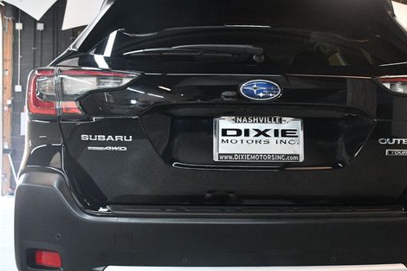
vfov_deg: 27.5
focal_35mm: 49
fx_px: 554
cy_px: 144
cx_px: 257
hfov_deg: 40.1
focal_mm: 24
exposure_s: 1/125
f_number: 3.8
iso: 3200
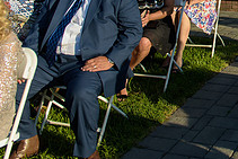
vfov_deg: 19.4
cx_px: 294
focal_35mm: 66
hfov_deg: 26.6
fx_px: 437
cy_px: -32
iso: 200
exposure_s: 1/1600
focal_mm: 24
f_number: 3.2
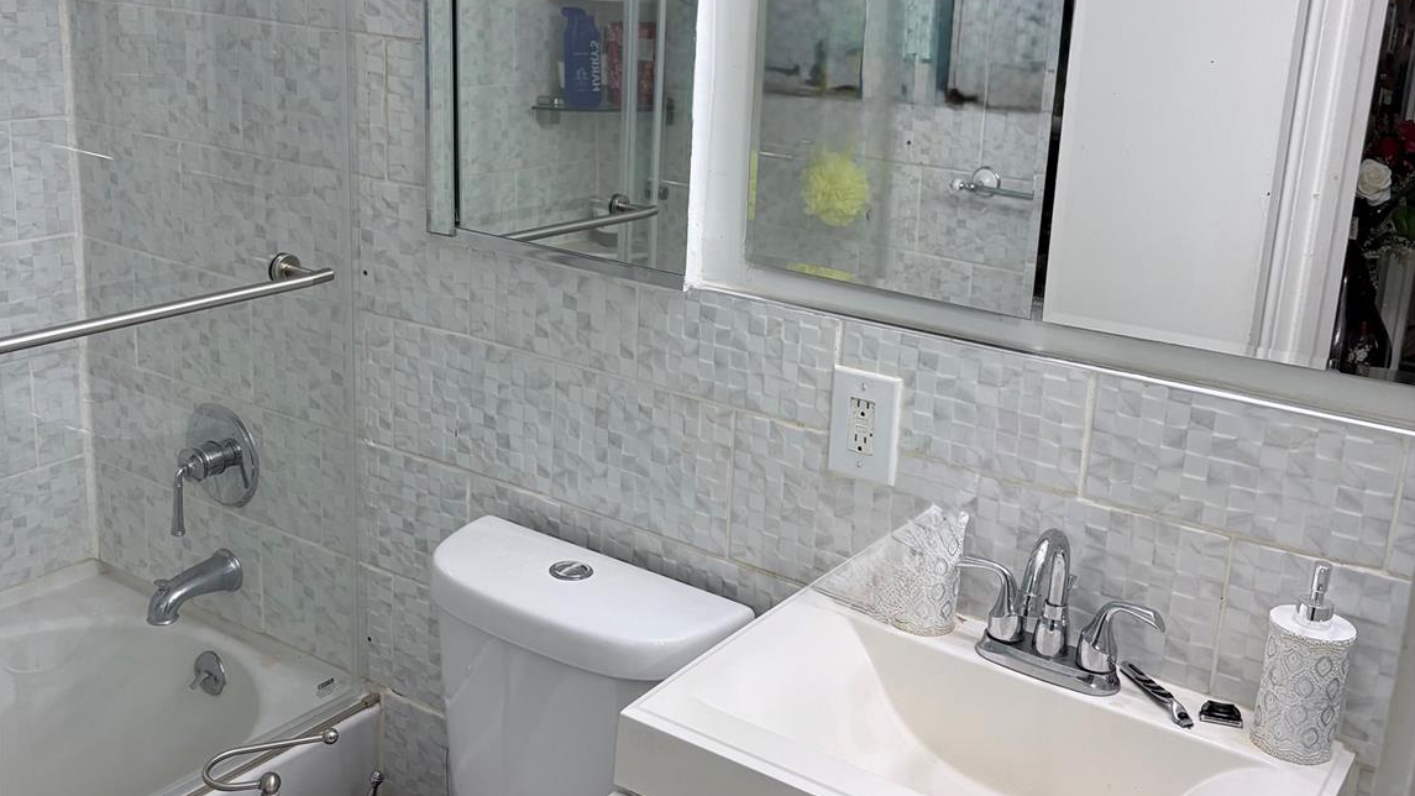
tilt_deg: -13.9
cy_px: 319
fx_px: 1426
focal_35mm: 38
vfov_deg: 31.1
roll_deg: -3.1
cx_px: 707
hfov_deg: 52.8
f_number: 1.6
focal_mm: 5.96
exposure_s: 1/120
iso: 80
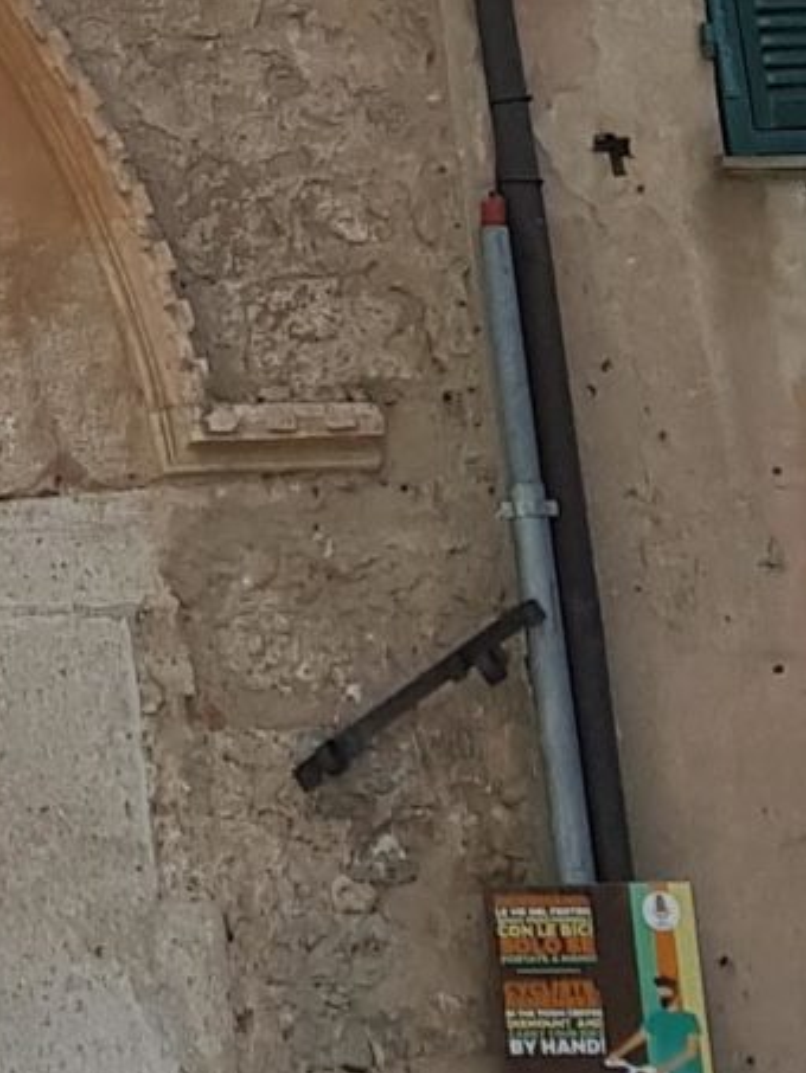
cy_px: -843
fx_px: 4562
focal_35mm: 147
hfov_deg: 9.5
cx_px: -747
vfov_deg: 12.3
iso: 40
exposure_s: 1/1472
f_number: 1.7
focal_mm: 4.2
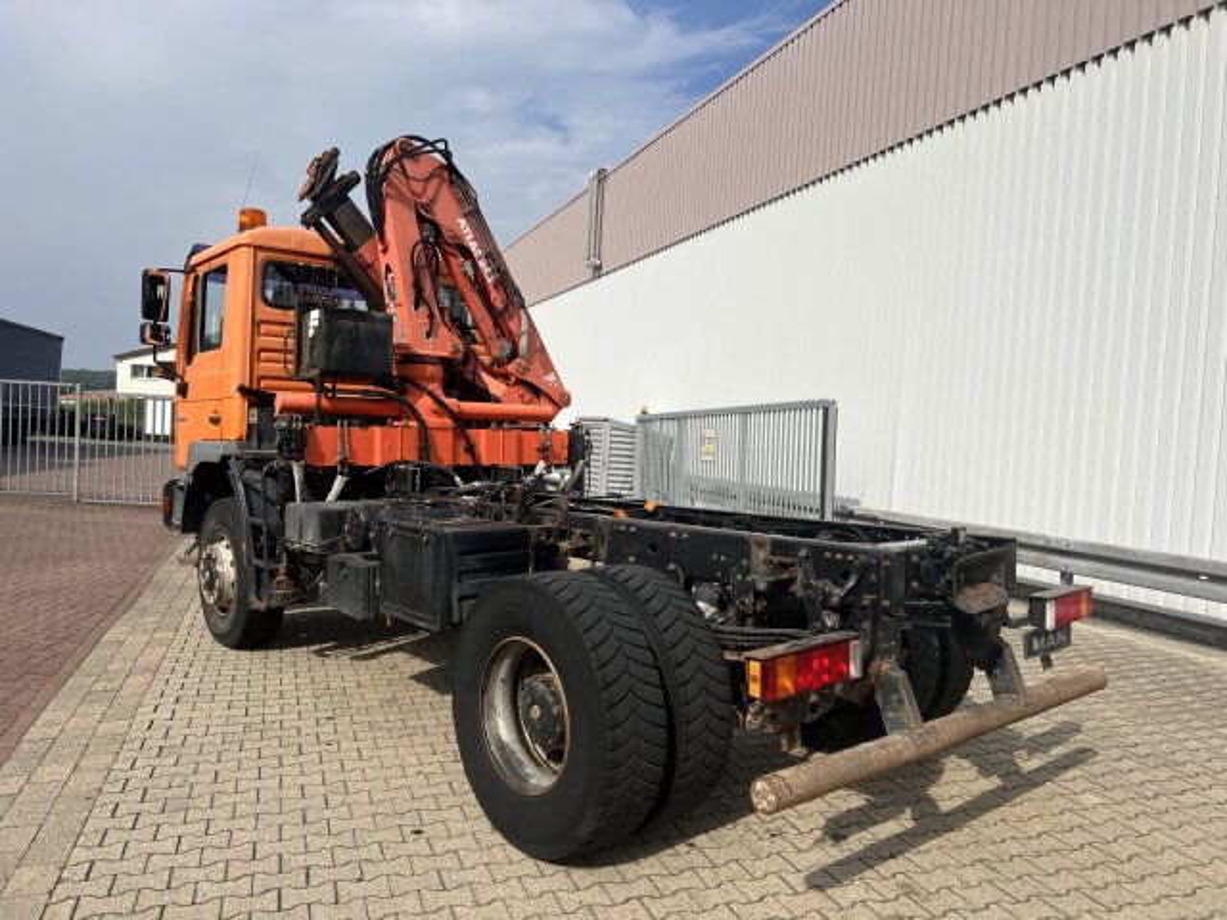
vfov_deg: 53.1
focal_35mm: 26
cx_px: 614
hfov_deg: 67.3
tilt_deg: +0.8
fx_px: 922
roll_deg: -2.7
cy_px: 460
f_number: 1.5
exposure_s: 1/6579
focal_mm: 5.7
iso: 50
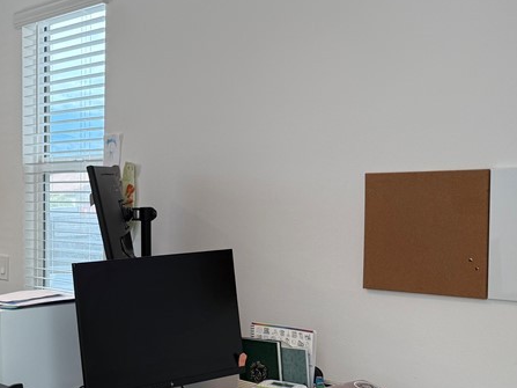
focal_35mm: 55
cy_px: 244
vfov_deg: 26.5
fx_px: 821
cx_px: -39
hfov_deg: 31.4
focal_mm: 6.76
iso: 125
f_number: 1.78
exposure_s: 1/232
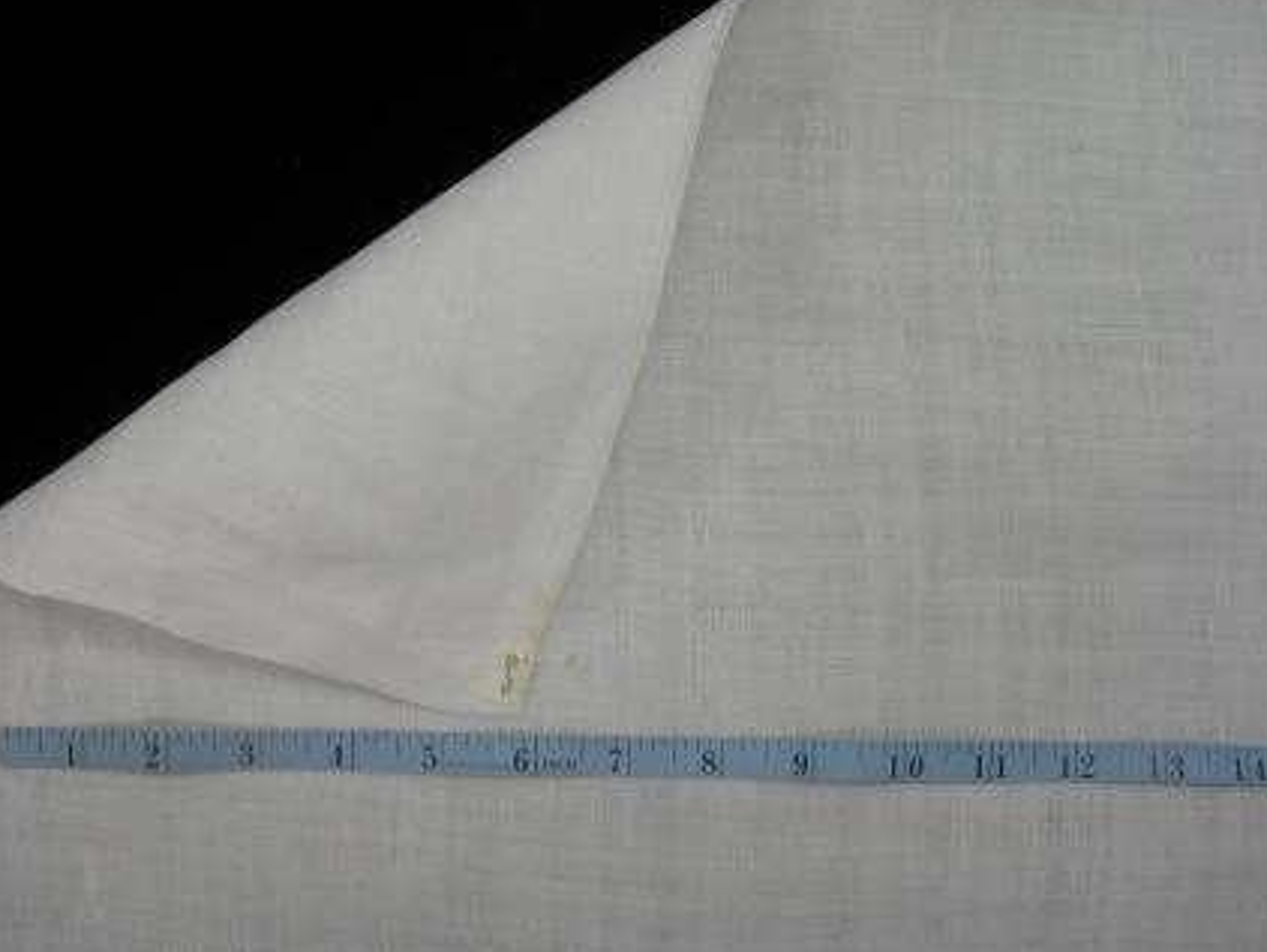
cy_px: 425
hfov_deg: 42.0
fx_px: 1648
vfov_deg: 32.2
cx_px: 546
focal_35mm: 45
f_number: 2.8
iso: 50
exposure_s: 1/45
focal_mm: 7.8
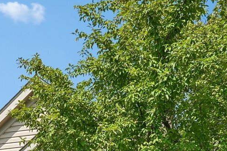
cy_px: 221
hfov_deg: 21.0
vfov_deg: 15.0
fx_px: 536
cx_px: -92
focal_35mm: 85
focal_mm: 20
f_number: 8
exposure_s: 1/160
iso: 100
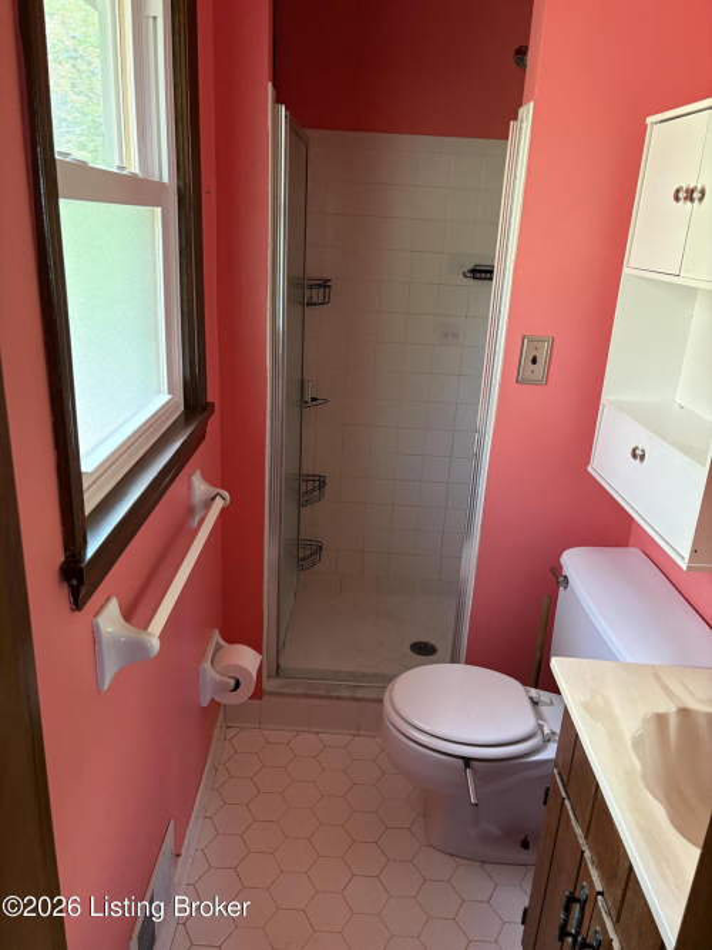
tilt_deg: -17.7
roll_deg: -4.4
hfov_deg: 53.0
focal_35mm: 26
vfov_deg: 67.3
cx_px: 356
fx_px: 713
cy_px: 475
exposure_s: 1/60
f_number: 1.6
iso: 320
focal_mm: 5.96
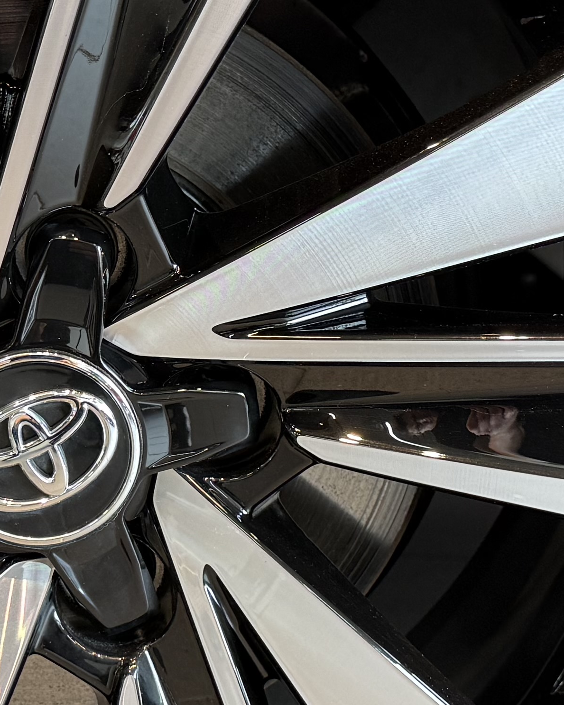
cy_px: 393
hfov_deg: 16.9
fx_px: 1878
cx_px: 101
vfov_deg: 21.3
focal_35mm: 90
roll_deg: -1.6
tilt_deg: -15.7
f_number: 1.78
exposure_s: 1/100
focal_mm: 6.76
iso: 200
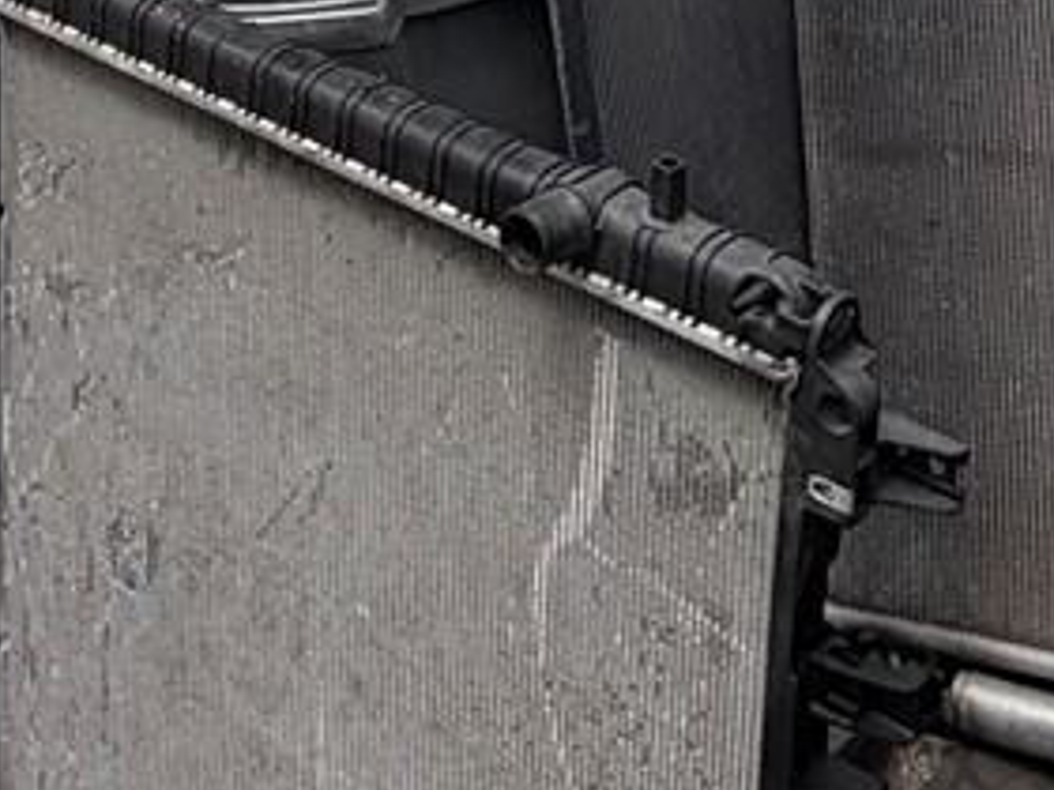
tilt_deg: -19.1
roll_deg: +0.3
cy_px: -613
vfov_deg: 15.8
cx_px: 738
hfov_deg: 24.2
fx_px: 2436
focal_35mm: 80
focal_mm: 2.22
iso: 50
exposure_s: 1/502
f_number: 2.2
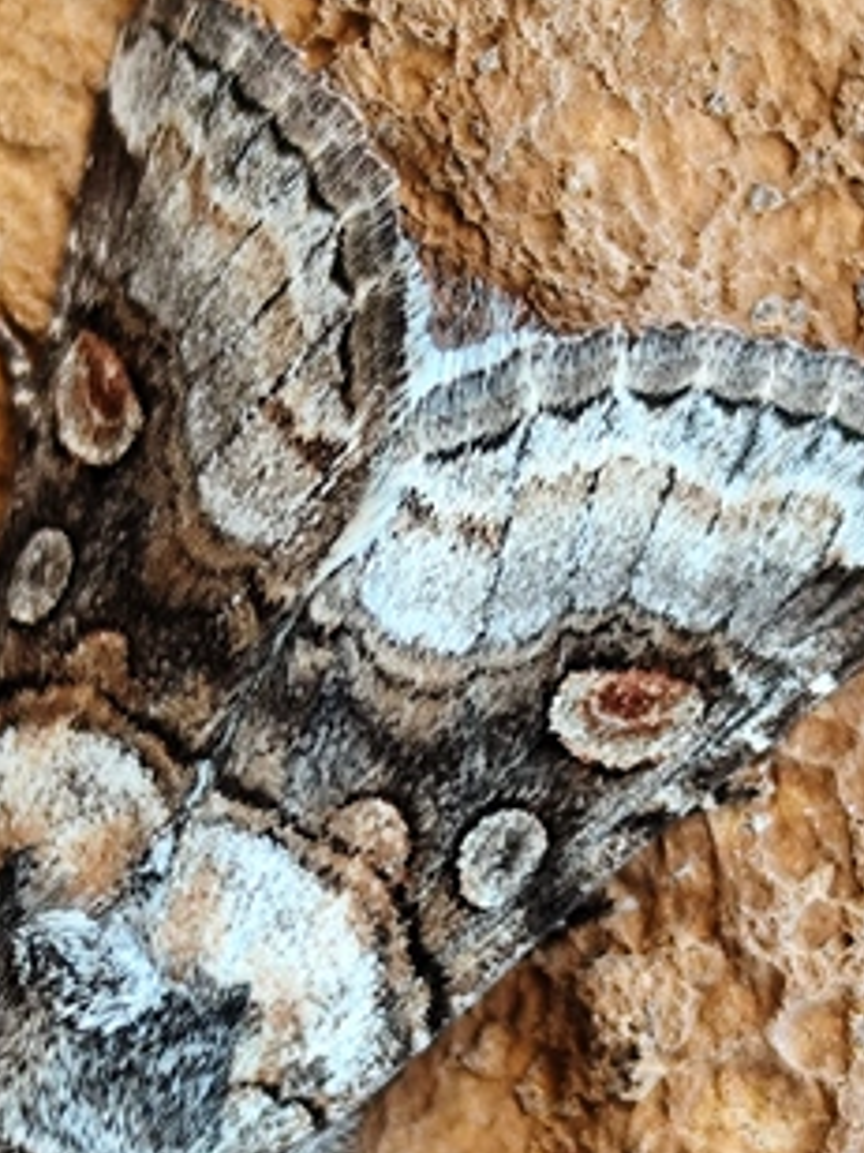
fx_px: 6423
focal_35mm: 193
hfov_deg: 7.7
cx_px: 348
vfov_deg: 10.2
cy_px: 722
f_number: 1.65
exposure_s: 1/100
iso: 100
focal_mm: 6.19
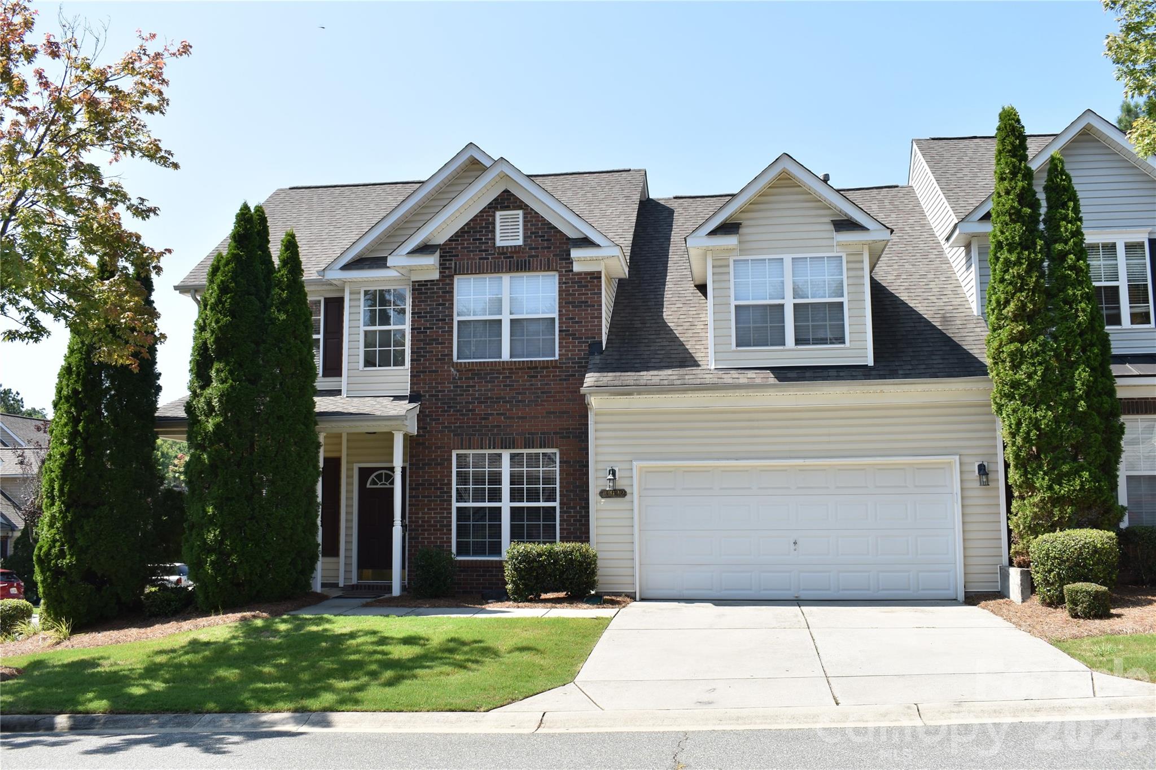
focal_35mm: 33
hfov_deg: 57.2
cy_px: 385
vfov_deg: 40.0
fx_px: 1060
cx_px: 578
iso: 160
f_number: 8
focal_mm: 22
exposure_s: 1/250
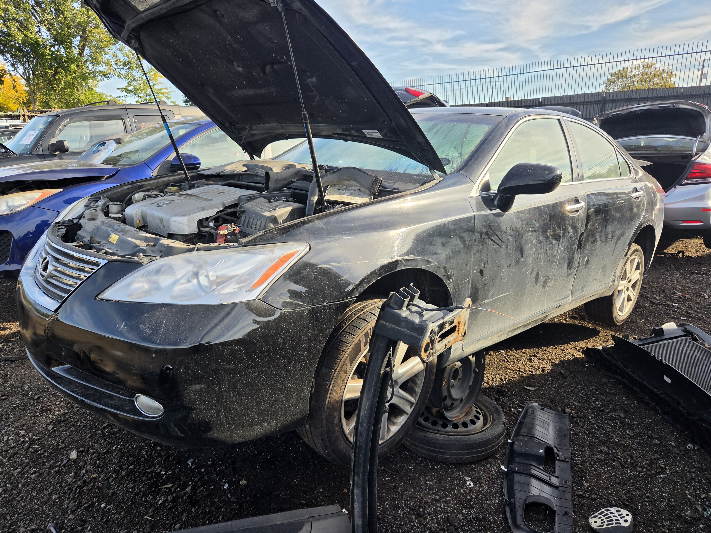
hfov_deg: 73.9
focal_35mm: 23
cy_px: 266
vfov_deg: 58.9
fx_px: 472
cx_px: 356
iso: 80
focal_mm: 5.4
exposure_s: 1/1915
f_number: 1.8
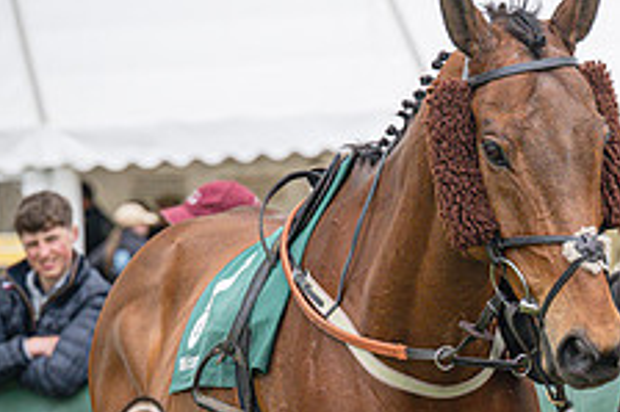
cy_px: 420
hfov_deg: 6.6
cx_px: 534
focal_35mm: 314
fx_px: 5404
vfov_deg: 4.4
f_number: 4.5
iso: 800
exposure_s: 1/5000
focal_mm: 104
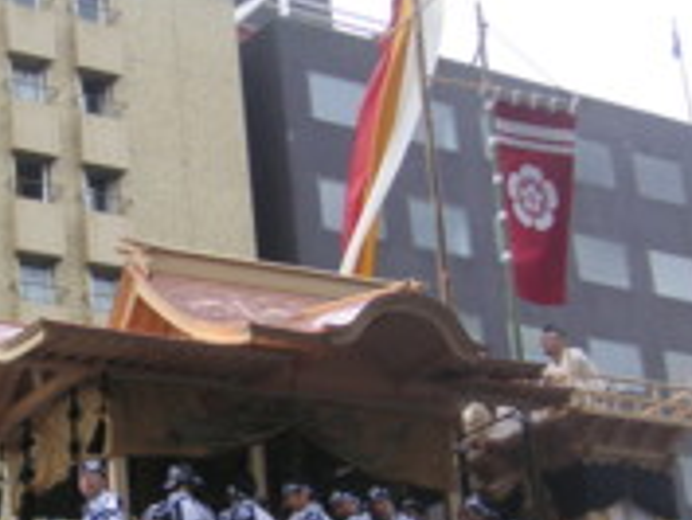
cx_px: 86
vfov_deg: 15.6
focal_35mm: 94
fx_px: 1880
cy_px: 426
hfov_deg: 20.5
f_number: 2.8
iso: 50
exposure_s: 1/500
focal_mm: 6.1
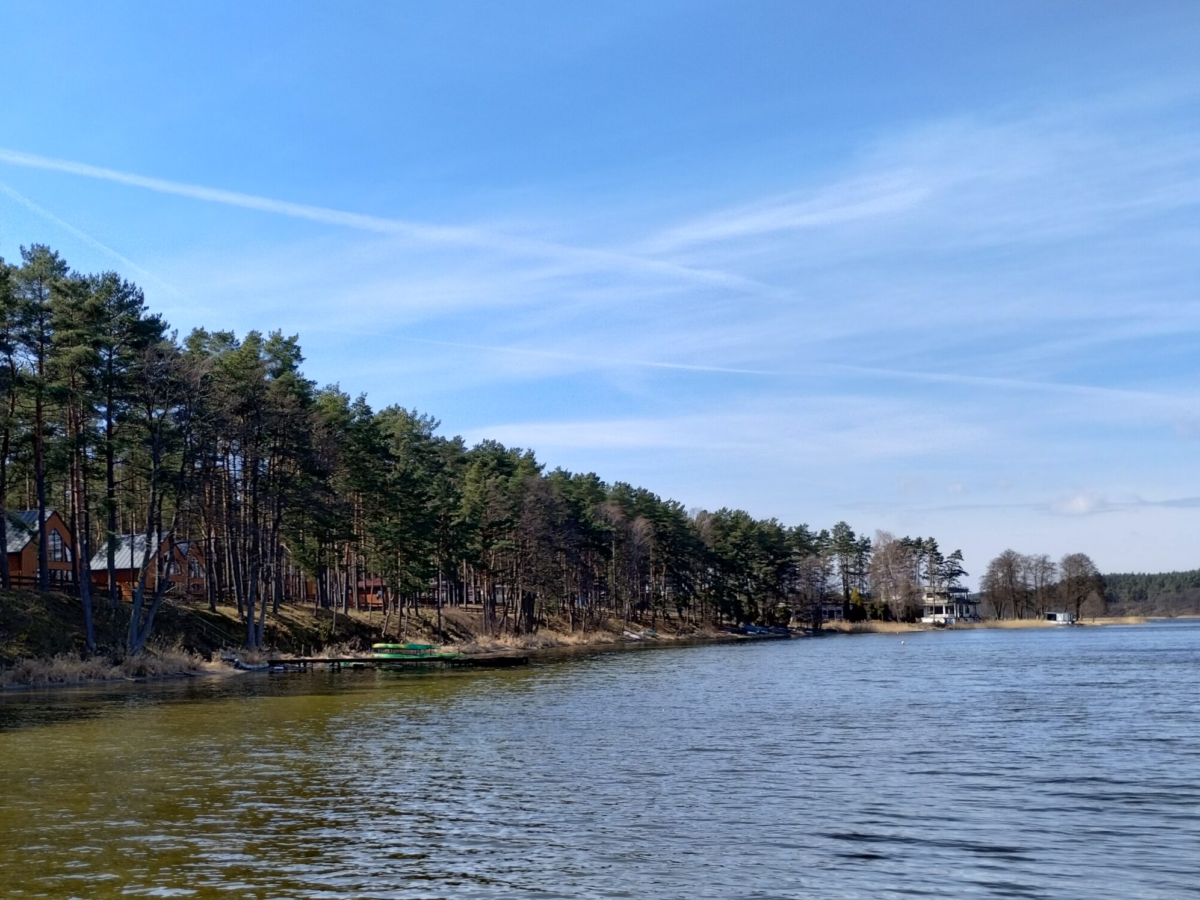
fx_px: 1248
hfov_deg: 51.3
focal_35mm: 36
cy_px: 546
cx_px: 552
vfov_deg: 39.5
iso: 100
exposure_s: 1/560
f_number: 1.8
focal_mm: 4.27
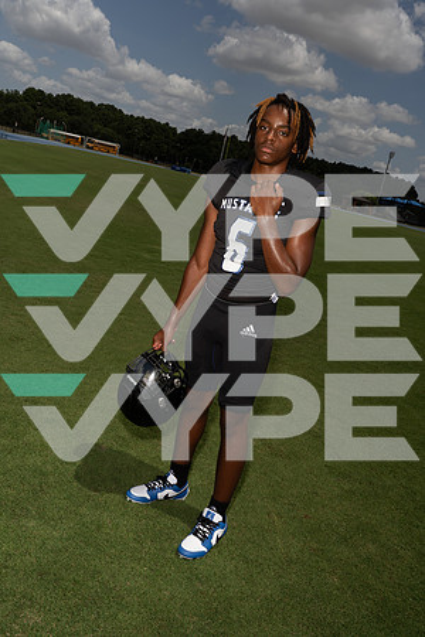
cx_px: 212
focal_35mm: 32
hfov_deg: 41.1
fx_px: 567
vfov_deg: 58.7
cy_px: 318
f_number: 14
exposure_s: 1/250
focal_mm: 32
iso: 100
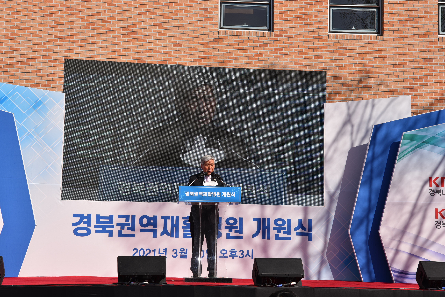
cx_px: 222
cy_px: 148
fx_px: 865
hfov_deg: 28.8
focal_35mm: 70
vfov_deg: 19.5
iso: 100
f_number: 14
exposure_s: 1/200
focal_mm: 70
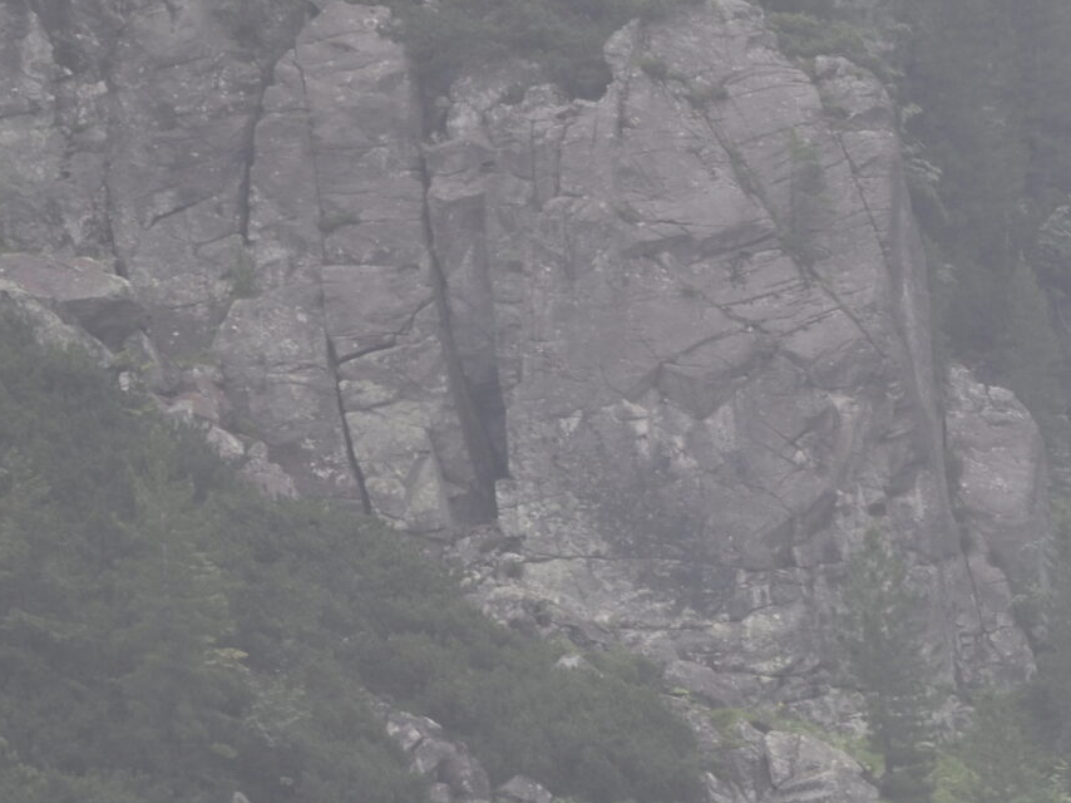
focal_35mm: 1730
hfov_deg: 1.1
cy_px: 366
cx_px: 1353
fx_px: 53510
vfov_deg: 0.9
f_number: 6.3
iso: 450
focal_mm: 600
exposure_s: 1/640
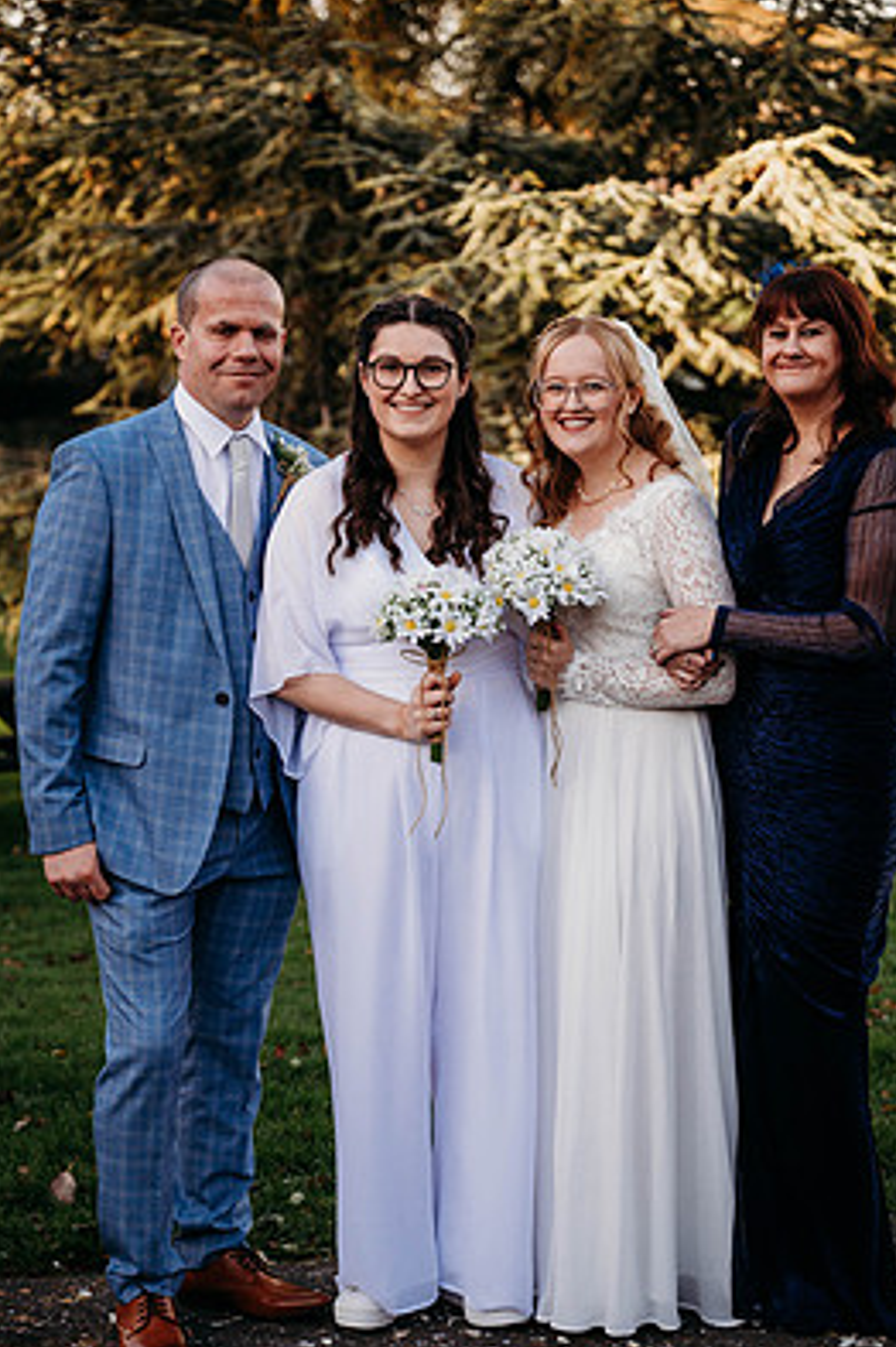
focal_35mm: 80
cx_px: 494
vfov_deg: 25.4
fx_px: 2992
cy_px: 684
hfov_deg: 17.0
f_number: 2.8
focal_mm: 70
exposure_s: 1/500
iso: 100
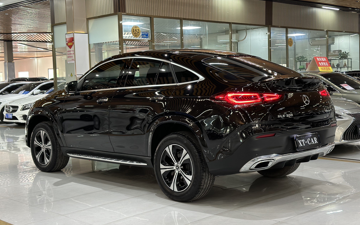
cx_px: 180
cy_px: 99
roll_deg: +2.3
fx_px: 500
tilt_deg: -1.9
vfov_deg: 25.3
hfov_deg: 39.6
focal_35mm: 51
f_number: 1.78
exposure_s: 1/50
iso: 160
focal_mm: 6.86
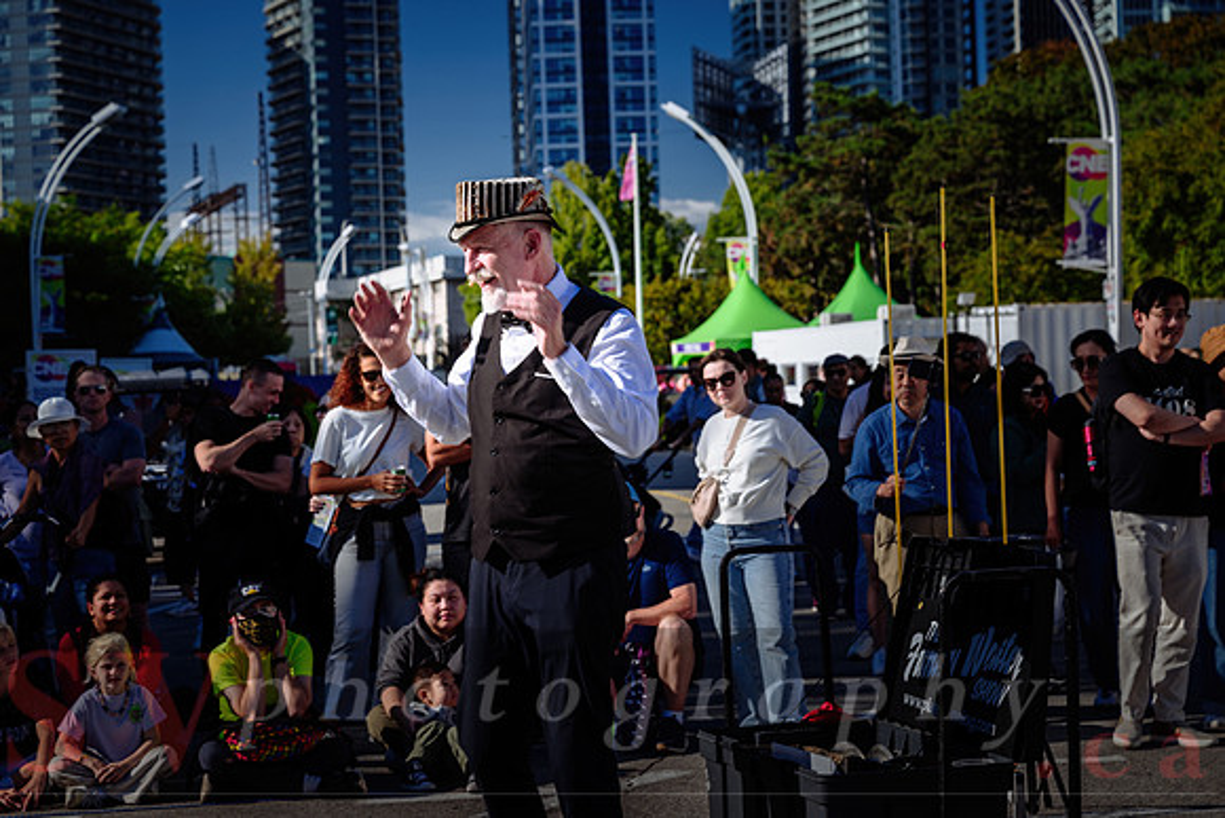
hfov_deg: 28.8
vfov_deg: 19.5
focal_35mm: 70
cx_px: 612
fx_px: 2382
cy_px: 409
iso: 64
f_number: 5.6
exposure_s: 1/160
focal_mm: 70
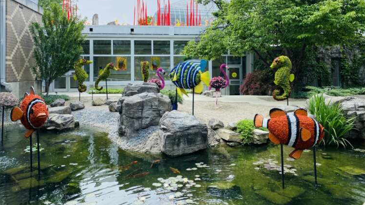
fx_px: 281
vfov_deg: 39.7
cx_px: 184
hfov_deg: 66.1
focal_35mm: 29
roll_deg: +0.1
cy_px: 67
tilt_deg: +0.8
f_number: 1.8
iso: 32
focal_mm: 4.25
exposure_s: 1/1898
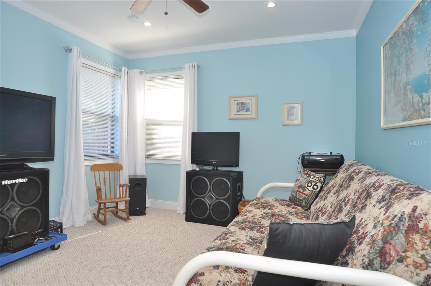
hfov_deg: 81.3
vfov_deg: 59.3
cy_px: 143
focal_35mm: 21
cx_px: 216
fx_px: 251
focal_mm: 14
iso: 400
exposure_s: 1/60
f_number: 4
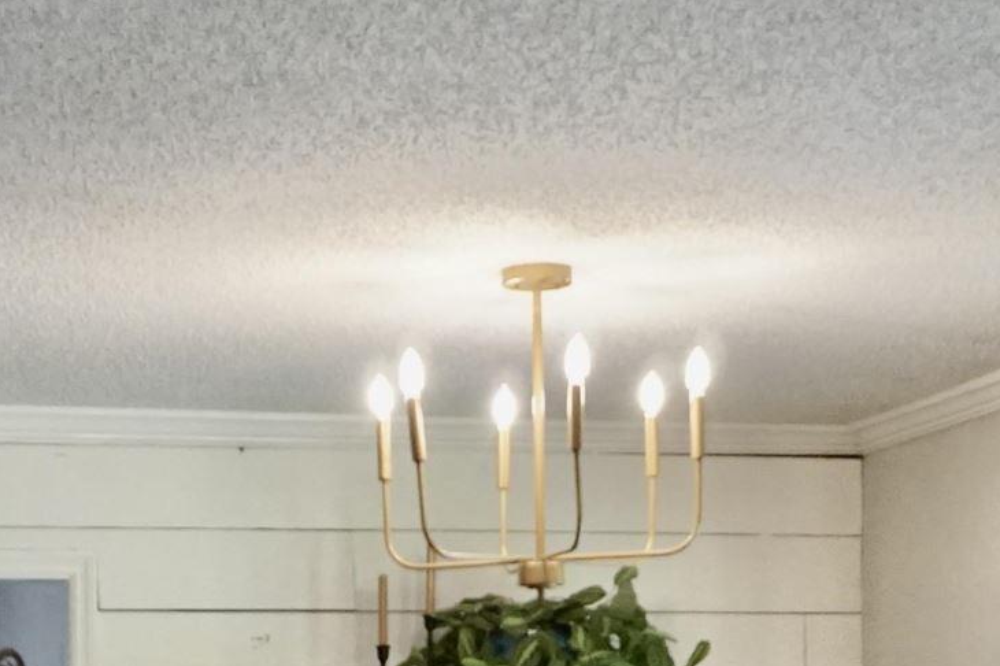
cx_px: 367
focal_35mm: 101
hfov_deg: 20.2
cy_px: 1088
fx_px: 2804
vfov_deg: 12.6
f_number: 4
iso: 1600
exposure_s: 1/160
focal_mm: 16
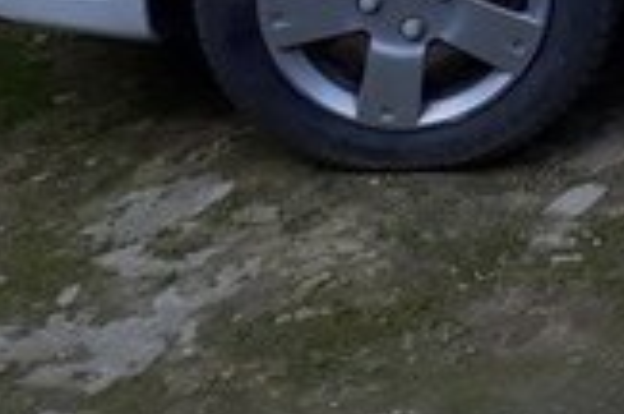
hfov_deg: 14.9
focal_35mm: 114
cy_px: -454
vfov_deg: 10.8
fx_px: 1972
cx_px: 1217
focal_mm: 3.6
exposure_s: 1/375
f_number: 1.9
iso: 40
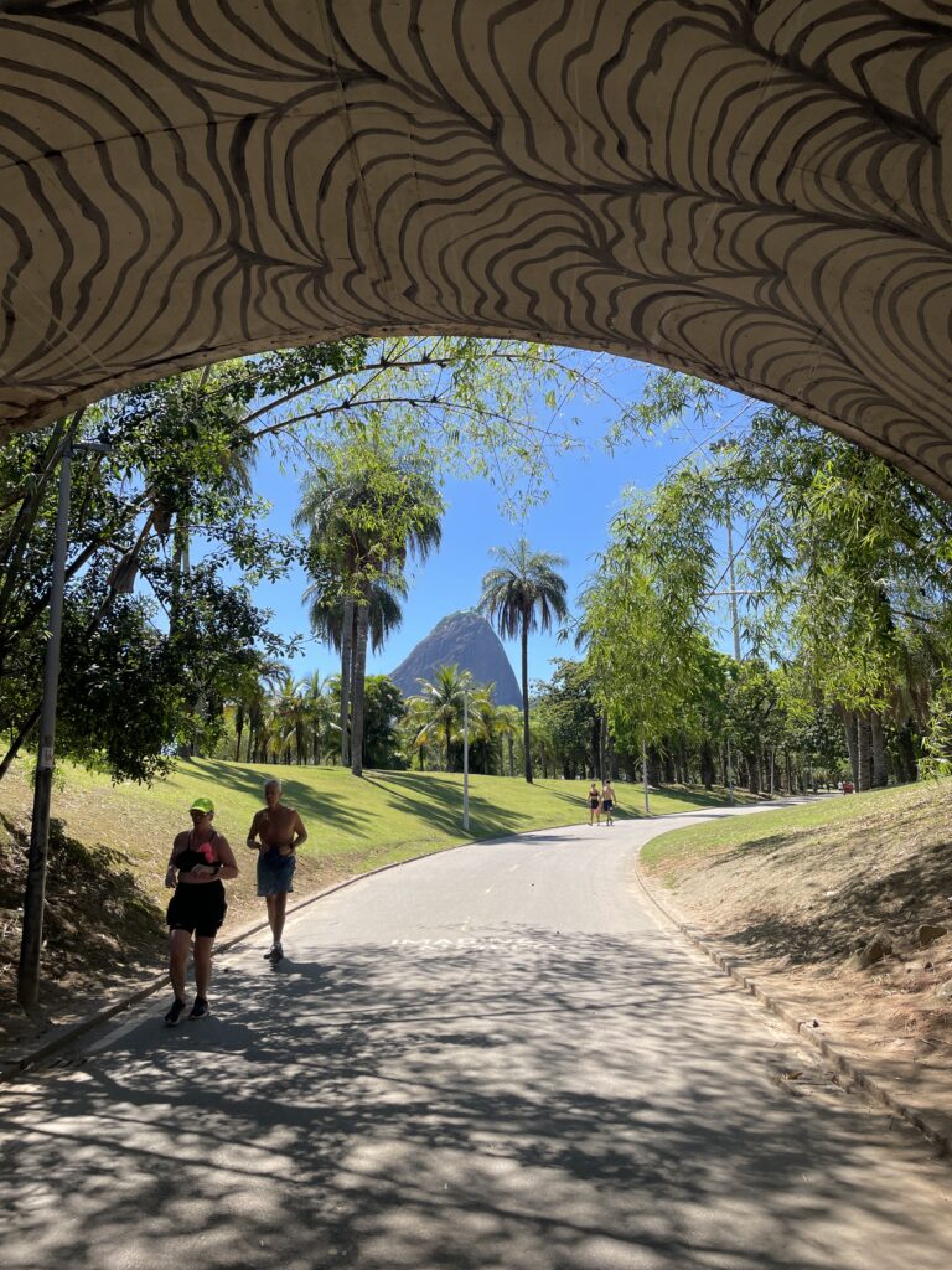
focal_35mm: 26
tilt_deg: +12.0
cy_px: 635
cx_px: 476
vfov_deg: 67.3
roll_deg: +1.7
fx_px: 953
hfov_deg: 53.1
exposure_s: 1/1825
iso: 32
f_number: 1.6
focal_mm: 4.2
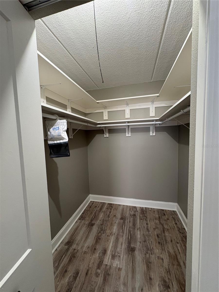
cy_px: 146
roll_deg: +2.0
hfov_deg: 85.7
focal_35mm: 14
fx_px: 118
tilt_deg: -4.2
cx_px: 110
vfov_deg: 102.1
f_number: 2.2
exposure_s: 1/60
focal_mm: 2.22
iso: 250
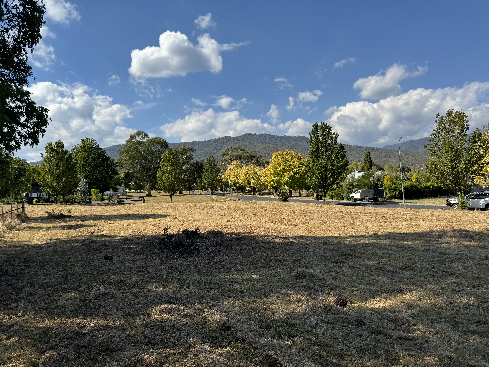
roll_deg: +3.3
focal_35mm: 24
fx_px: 339
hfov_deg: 71.6
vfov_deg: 56.8
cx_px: 244
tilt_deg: +3.1
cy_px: 184
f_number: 1.78
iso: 80
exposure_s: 1/5348
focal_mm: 6.86
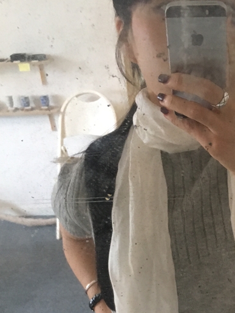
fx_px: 543
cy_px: 322
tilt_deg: -23.6
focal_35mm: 60
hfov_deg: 23.9
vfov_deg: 29.7
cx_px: 197
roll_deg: +0.3
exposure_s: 1/30
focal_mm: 4.15
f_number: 2.2
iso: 160
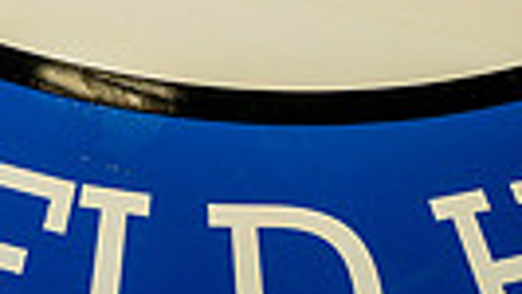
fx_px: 983
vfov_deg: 11.1
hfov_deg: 29.7
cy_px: -584
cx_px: 212
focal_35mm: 71
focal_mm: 20
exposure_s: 1/250
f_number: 5.6
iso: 640
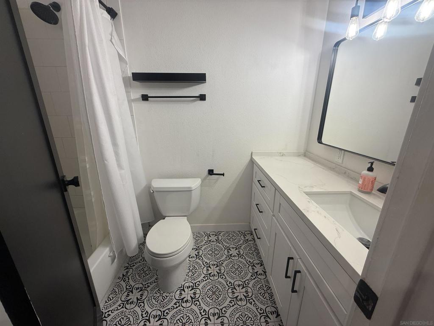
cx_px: 217
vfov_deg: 85.7
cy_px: 163
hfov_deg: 102.1
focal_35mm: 14
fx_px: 176
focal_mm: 2.22
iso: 100
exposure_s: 1/120
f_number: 2.2
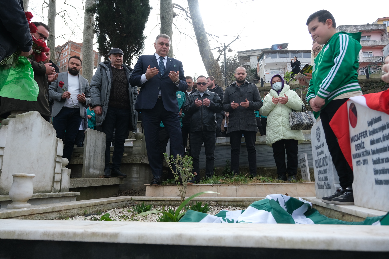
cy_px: 130
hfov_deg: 73.7
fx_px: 259
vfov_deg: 53.1
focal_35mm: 24
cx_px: 194
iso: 500
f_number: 4
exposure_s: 1/1000
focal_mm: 16
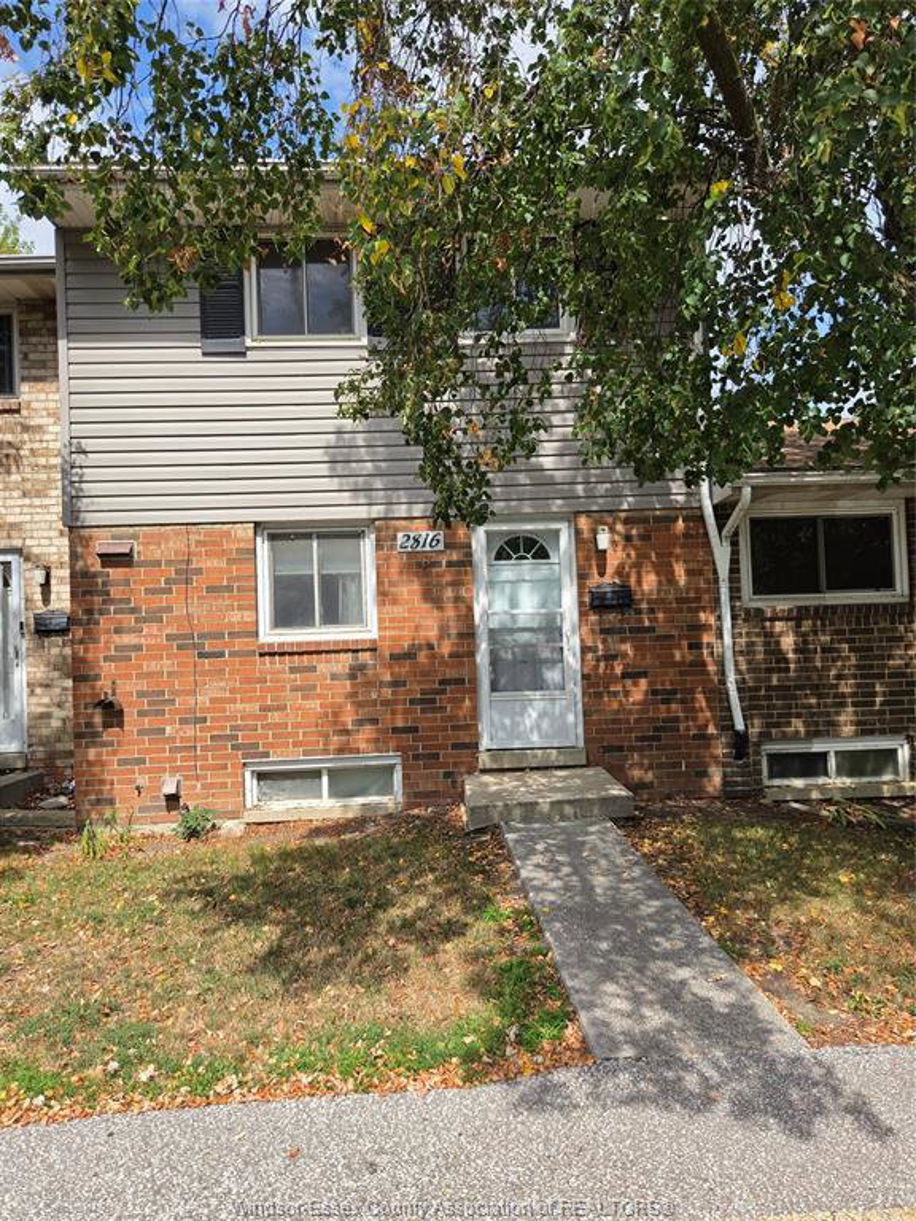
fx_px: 811
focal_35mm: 23
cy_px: 610
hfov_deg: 58.9
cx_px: 458
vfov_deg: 73.9
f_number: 1.8
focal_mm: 5.4
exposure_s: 1/2874
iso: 80
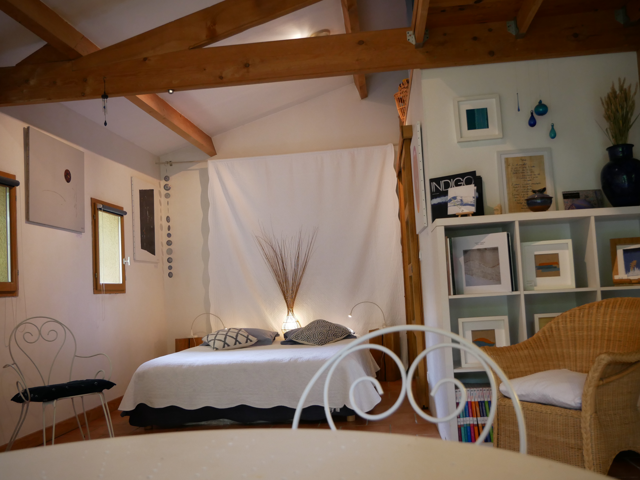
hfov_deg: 53.9
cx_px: 320
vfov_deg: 41.8
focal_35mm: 34
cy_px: 240
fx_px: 629
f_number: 4.5
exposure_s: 1/60
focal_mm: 17
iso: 1000
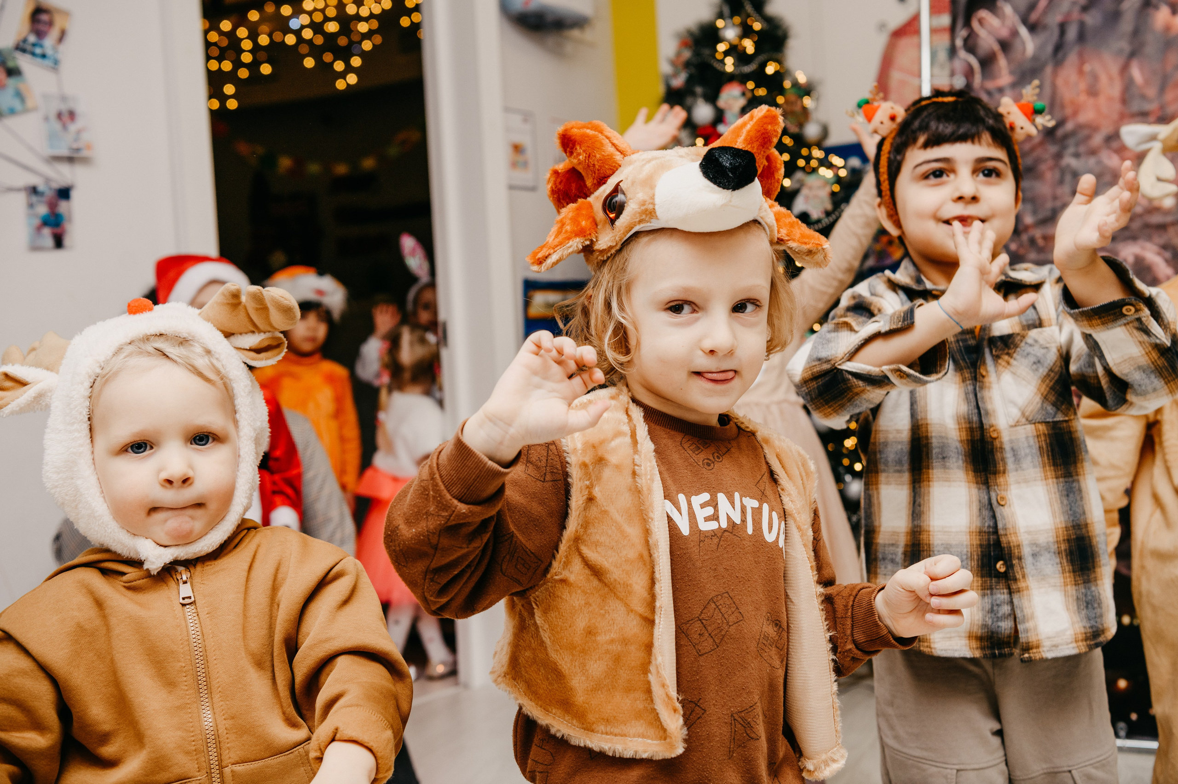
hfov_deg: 42.6
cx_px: 618
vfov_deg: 29.1
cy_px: 372
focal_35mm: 46
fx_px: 1512
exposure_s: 1/160
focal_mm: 44
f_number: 4.5
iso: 320
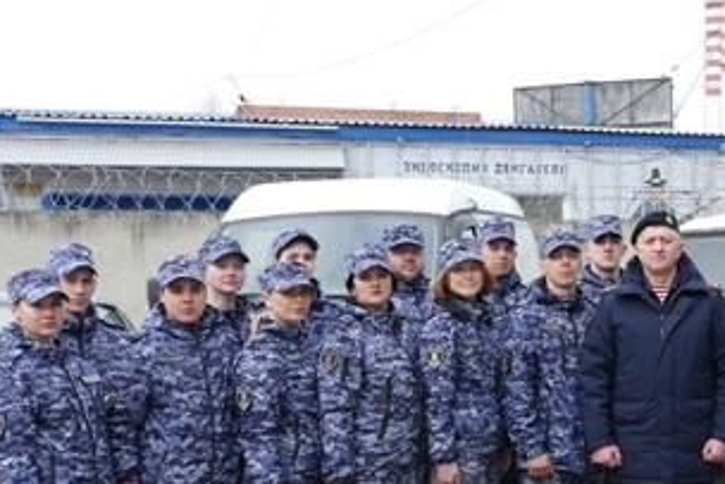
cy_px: 362
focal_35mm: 74
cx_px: 849
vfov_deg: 18.3
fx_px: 1491
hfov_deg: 24.9
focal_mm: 11.1
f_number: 3
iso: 125
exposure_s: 1/640
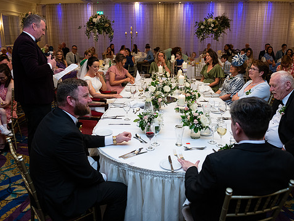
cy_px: 102
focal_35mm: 28
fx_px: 238
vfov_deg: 49.7
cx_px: 145
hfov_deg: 63.4
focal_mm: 24
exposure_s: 1/160
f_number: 3.5
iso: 800
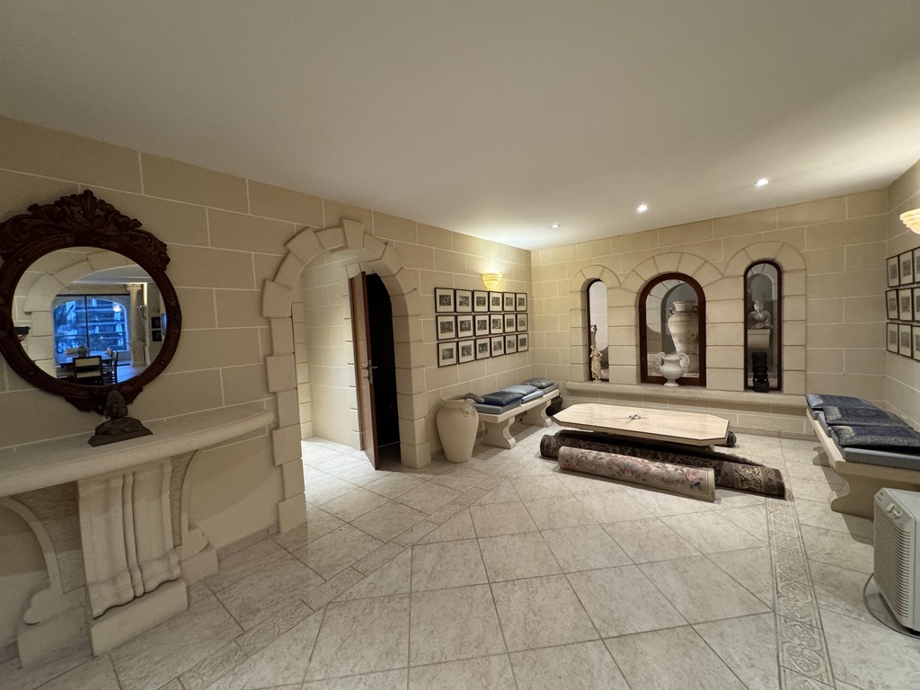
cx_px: 460
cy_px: 345
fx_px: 372
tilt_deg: -3.3
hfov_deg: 102.1
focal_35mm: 14
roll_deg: +2.7
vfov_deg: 85.7
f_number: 2.2
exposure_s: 1/50
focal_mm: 2.22
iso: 400
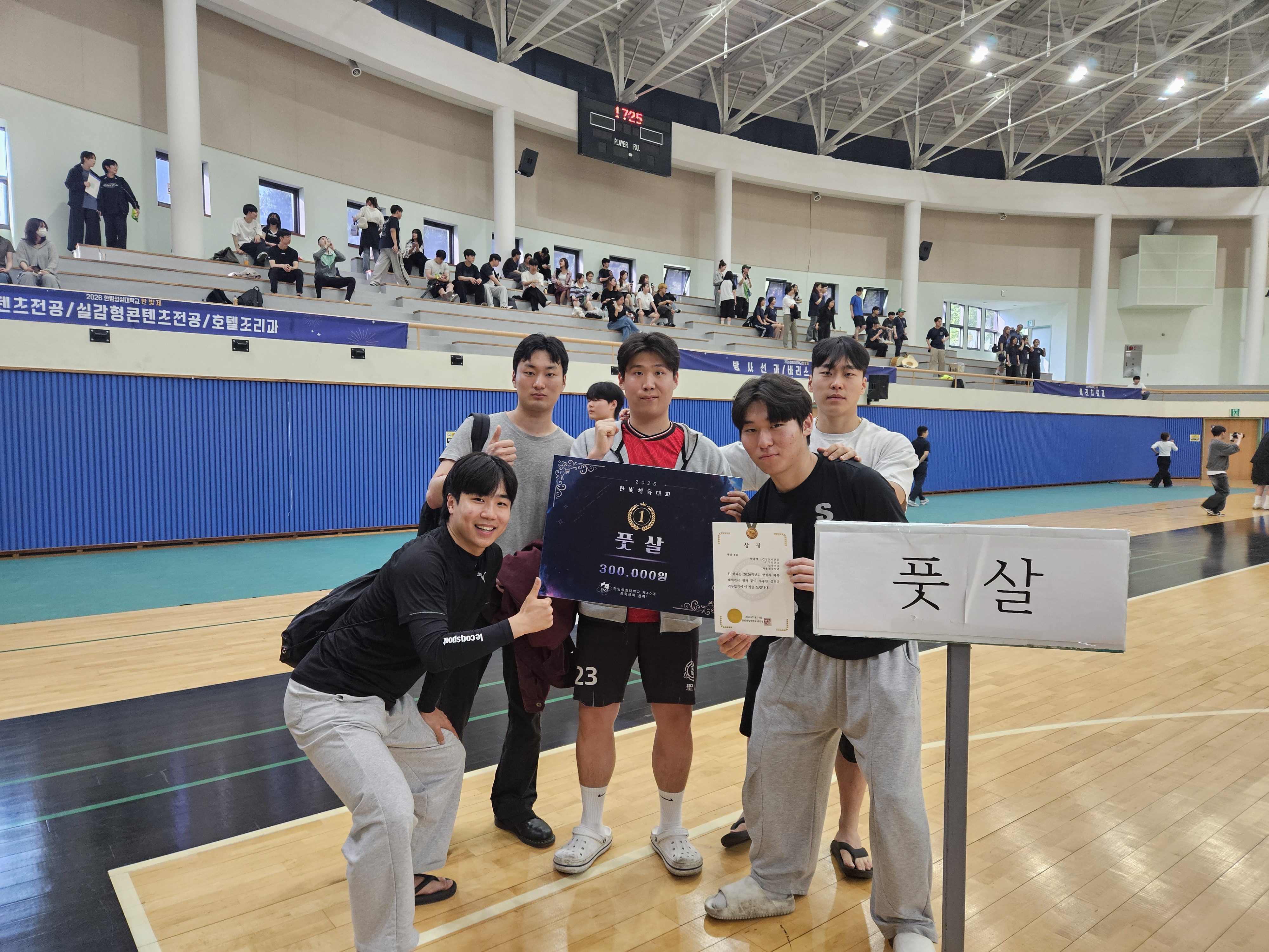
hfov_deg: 73.9
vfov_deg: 58.9
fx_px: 843
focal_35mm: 23
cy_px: 476
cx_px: 634
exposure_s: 1/170
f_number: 1.8
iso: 250
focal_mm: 5.4
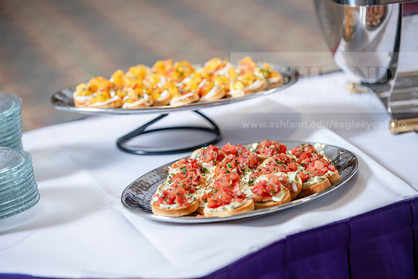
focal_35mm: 150
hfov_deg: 13.7
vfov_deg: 9.2
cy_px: 140
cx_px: 209
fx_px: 1742
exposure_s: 1/160
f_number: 3.5
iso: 320
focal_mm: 150
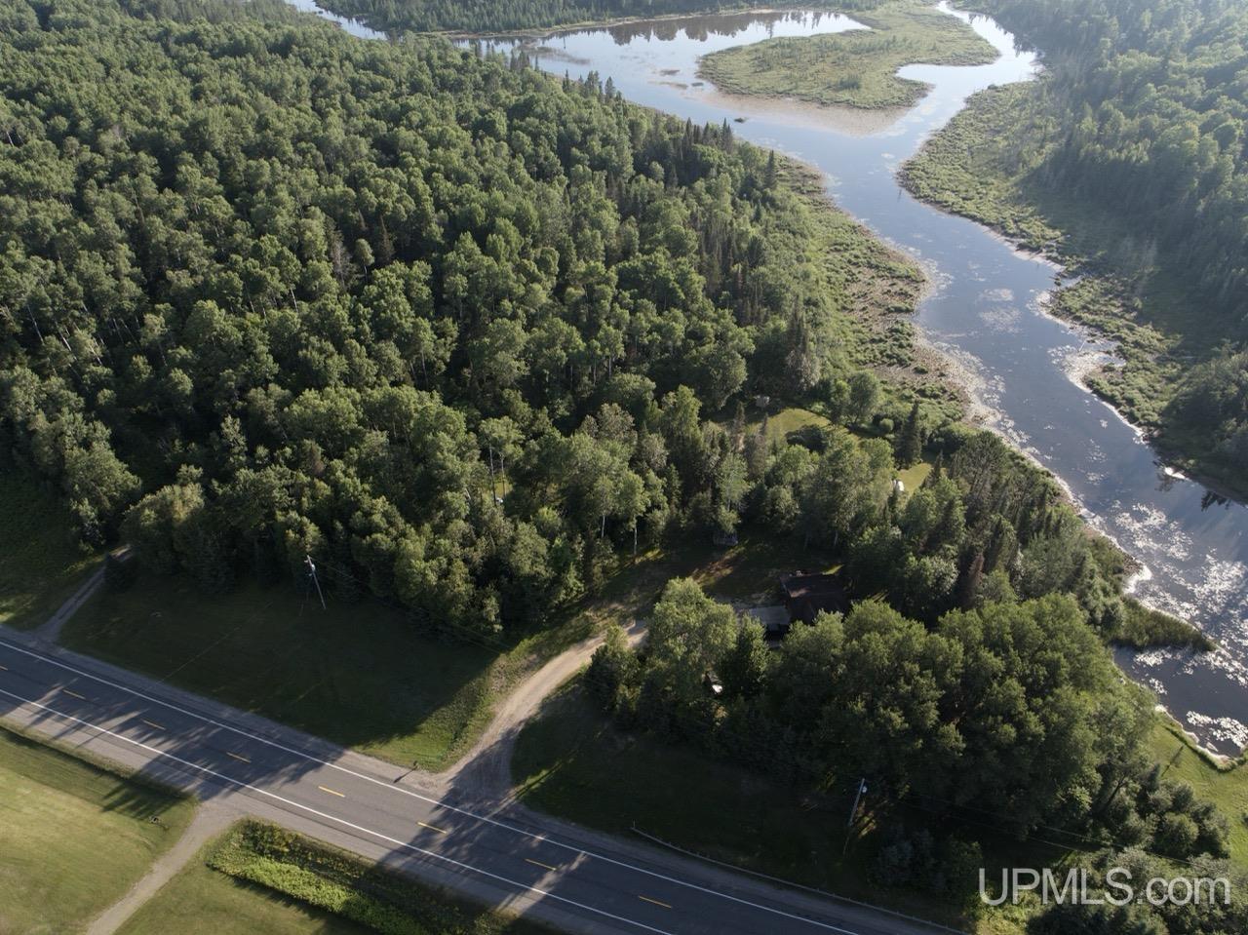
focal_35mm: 24
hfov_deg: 71.6
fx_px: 865
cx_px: 624
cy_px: 468
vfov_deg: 56.8
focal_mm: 12.29
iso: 100
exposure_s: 1/500
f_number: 2.8
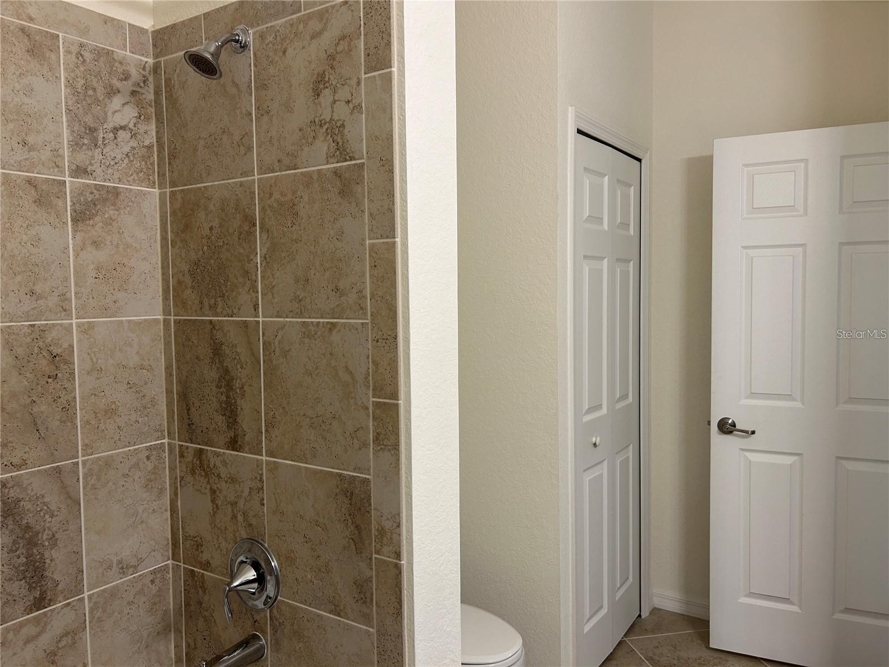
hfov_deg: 67.3
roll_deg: +1.1
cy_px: 334
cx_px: 444
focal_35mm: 26
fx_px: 668
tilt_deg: -2.8
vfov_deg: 53.1
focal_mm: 5.7
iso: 80
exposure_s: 1/60
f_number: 1.5
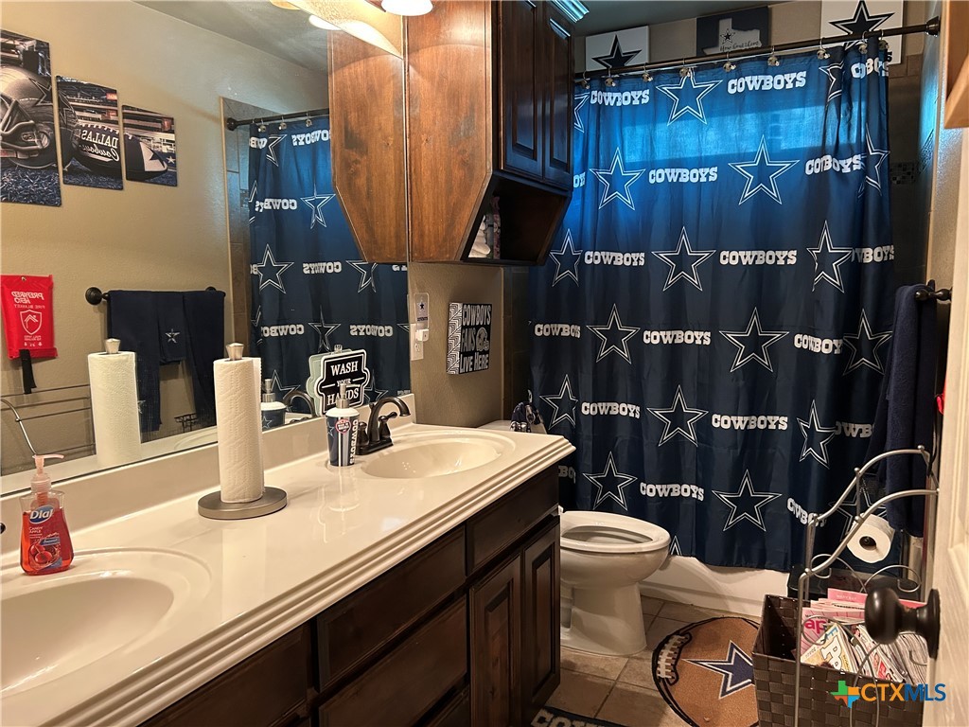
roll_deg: +1.1
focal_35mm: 26
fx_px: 728
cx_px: 484
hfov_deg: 67.3
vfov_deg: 53.1
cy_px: 364
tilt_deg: -7.4
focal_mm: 5.7
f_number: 1.5
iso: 320
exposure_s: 1/60
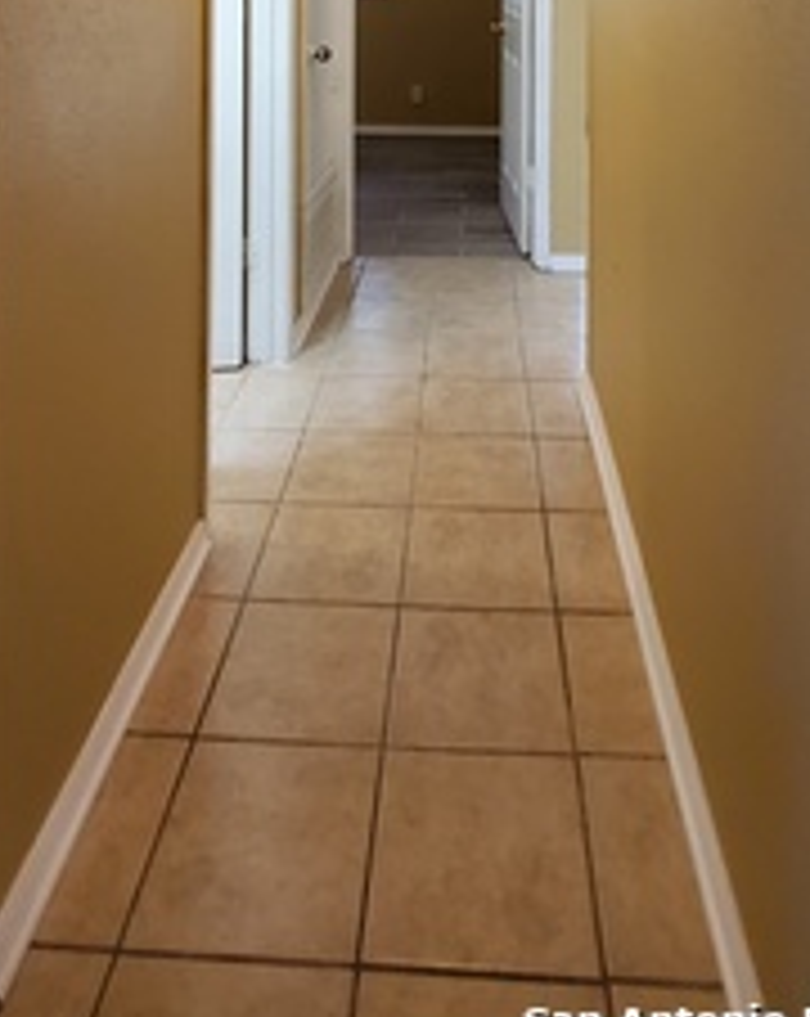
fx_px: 811
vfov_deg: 50.0
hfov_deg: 53.0
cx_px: 432
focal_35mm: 27
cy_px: -32
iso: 200
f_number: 2.2
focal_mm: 1.8
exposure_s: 1/60
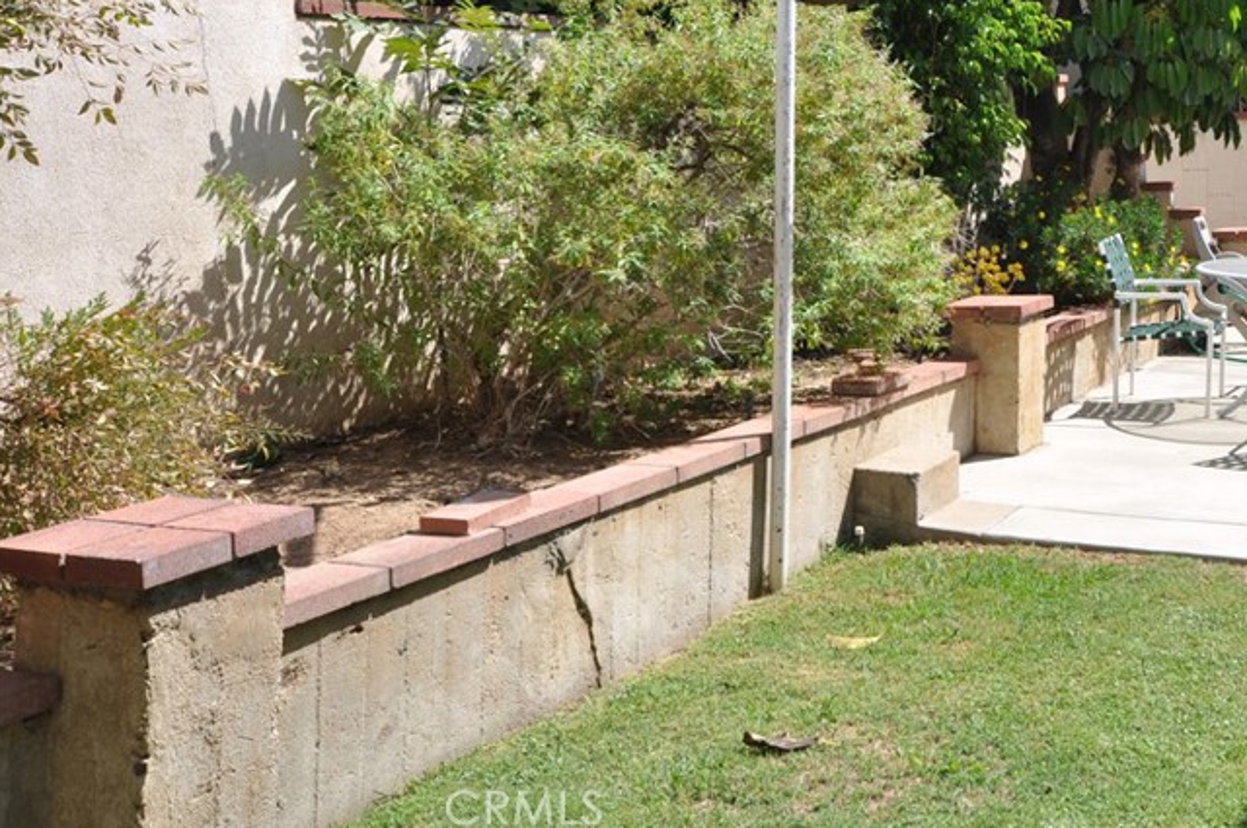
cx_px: 994
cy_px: 173
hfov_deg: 39.6
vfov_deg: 27.5
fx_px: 1661
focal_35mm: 48
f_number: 8
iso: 200
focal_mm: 20
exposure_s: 1/320
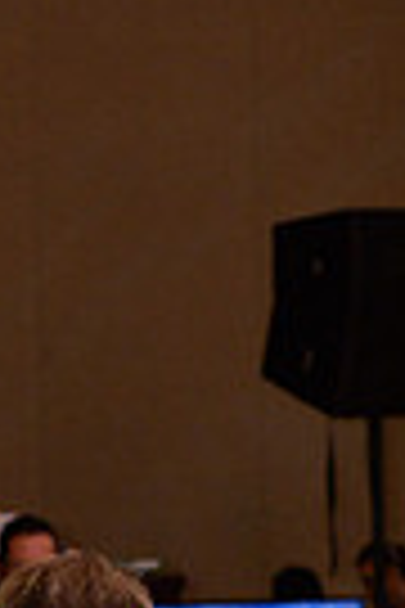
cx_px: 448
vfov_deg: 5.2
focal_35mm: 394
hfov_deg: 3.5
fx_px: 6648
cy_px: 1117
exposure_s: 1/250
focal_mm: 92
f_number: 5
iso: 1600
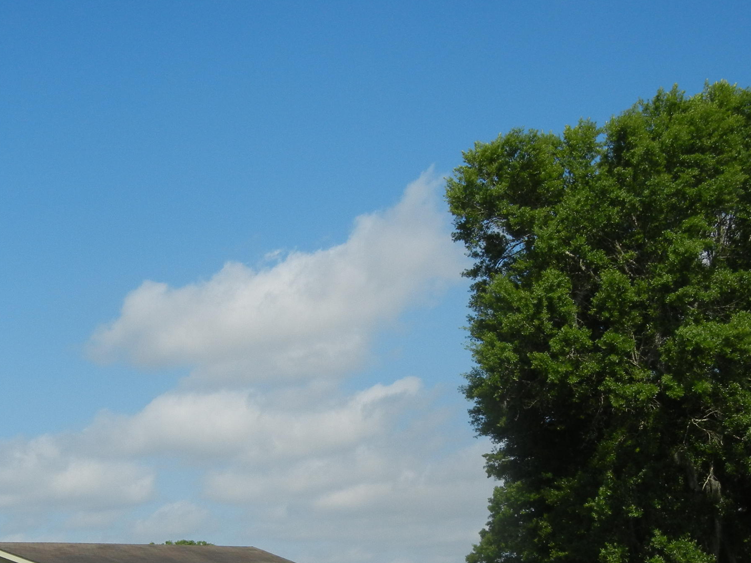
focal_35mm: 65
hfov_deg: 29.7
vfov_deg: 22.4
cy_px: 430
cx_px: 266
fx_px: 1410
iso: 160
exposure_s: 1/565
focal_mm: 7.1
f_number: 7.4
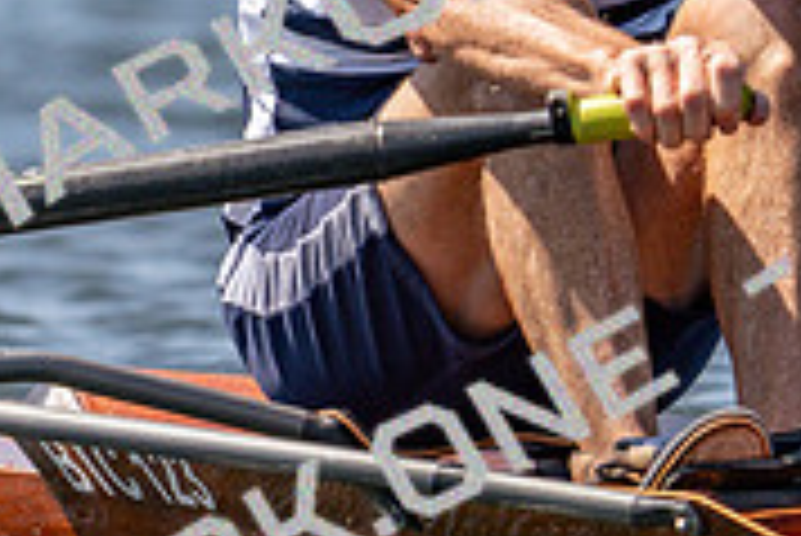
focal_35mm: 1191
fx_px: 26521
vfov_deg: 1.2
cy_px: -178
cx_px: 504
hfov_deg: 1.7
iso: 320
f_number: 6.3
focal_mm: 365
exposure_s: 1/2000
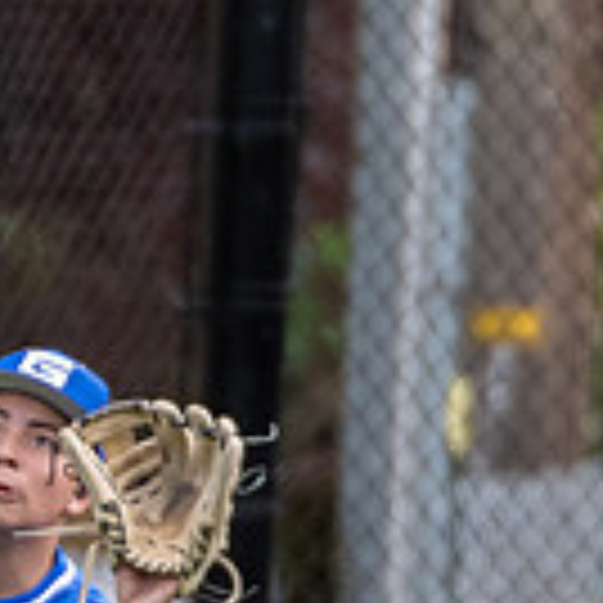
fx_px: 59696
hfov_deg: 0.6
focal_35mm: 3029
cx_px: -310
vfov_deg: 0.6
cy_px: 484
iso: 1250
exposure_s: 1/1000
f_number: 5.6
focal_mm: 560
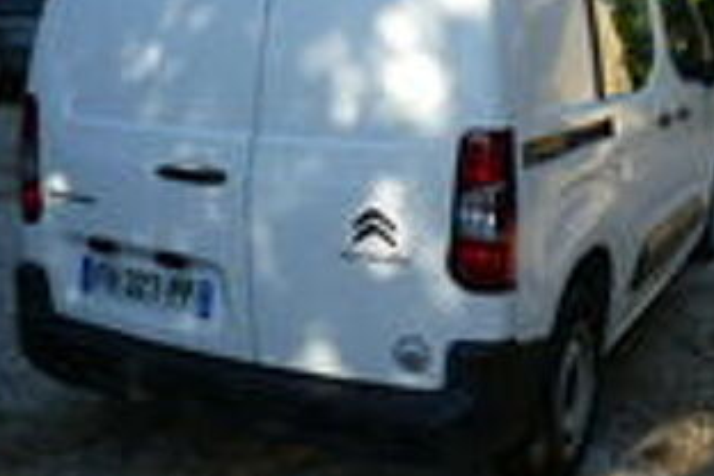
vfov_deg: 27.9
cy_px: 153
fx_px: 952
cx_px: 451
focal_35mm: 48
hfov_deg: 40.8
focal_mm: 5.4
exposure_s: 1/400
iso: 80
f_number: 2.9
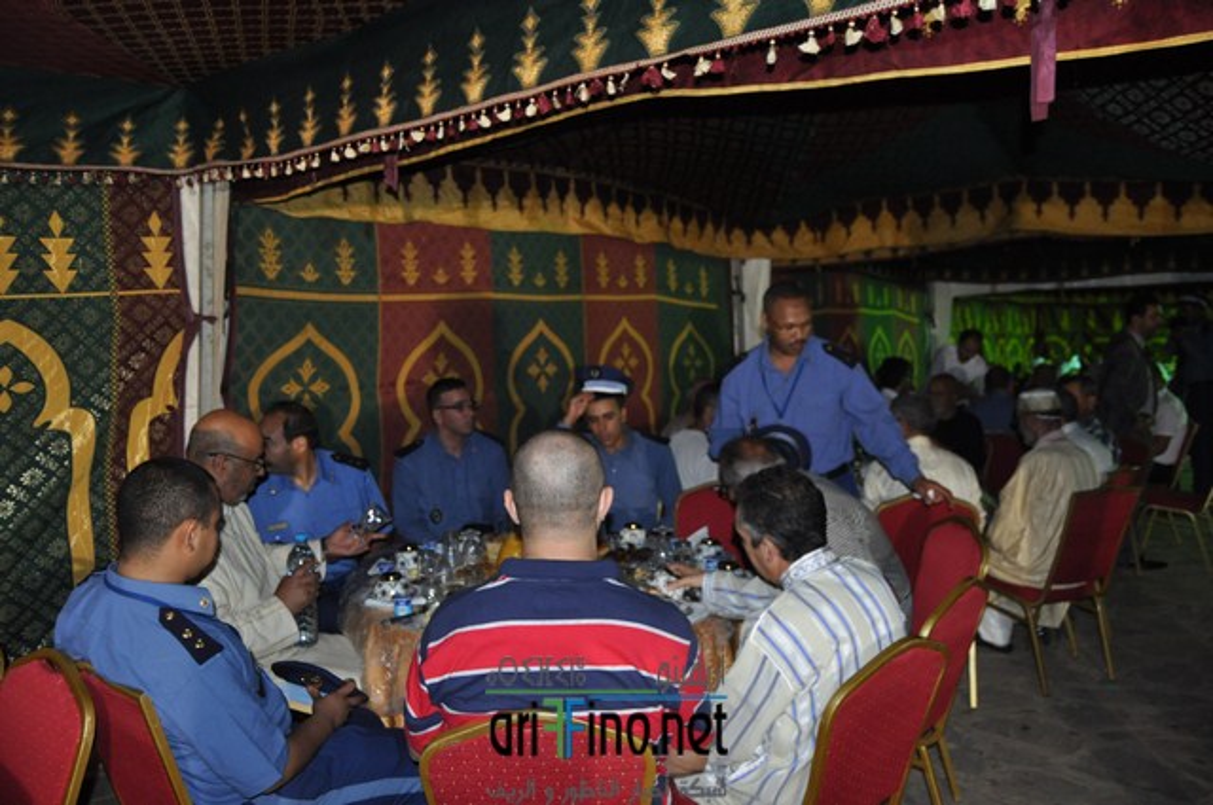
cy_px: 402
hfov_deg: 67.4
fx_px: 909
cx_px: 606
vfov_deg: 47.8
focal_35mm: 27
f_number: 3.5
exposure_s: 1/60
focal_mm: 18
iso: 800
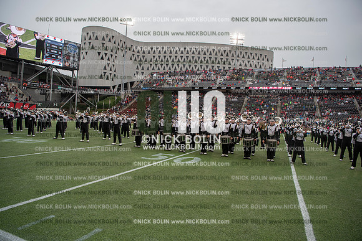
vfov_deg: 53.2
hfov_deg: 73.7
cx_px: 181
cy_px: 120
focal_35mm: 24
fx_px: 241
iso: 250
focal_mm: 24
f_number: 3.5
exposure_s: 1/800
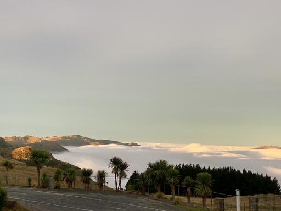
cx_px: 140
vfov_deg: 28.0
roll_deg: -1.9
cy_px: 106
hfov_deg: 36.8
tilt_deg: +3.5
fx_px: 422
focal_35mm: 52
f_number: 2
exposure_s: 1/170
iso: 20
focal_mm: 6
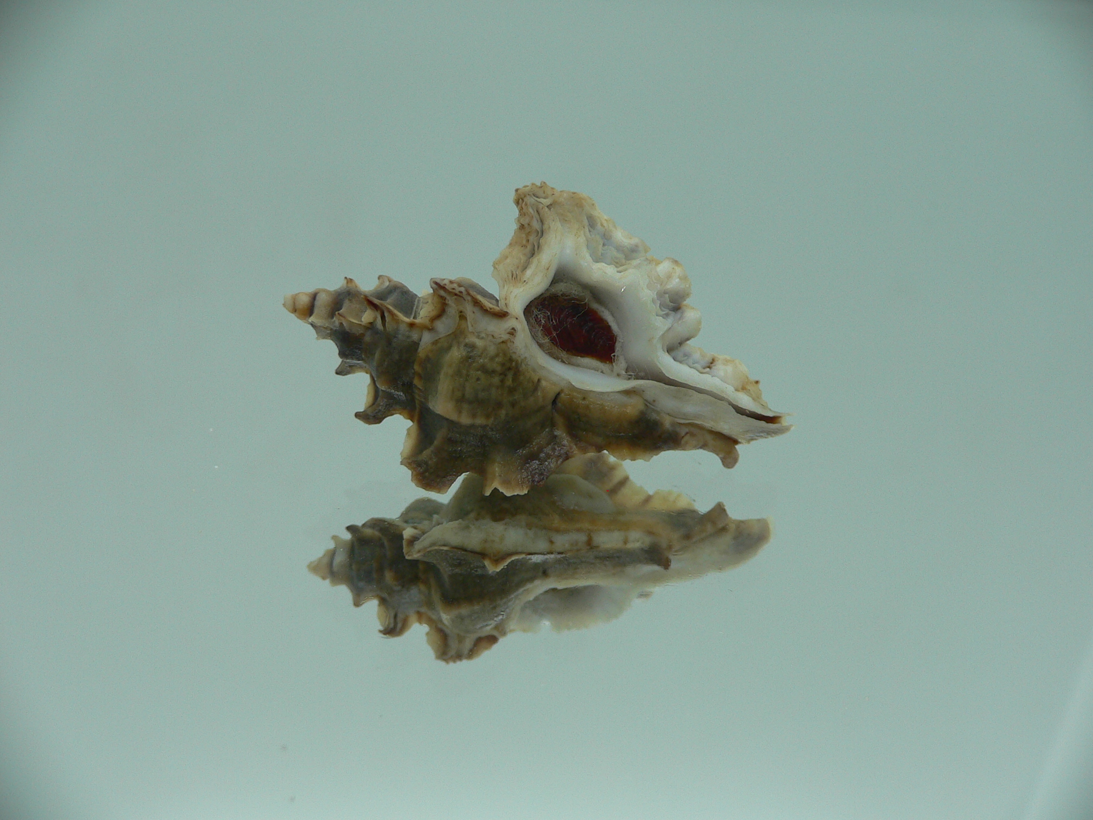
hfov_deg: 52.6
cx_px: 546
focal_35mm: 35
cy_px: 410
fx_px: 1105
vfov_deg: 40.7
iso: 80
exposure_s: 1/60
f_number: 2.8
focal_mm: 4.6
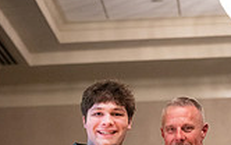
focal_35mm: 193
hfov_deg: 10.9
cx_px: 124
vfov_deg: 6.7
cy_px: 252
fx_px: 1216
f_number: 2.8
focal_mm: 70
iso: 12800
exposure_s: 1/320
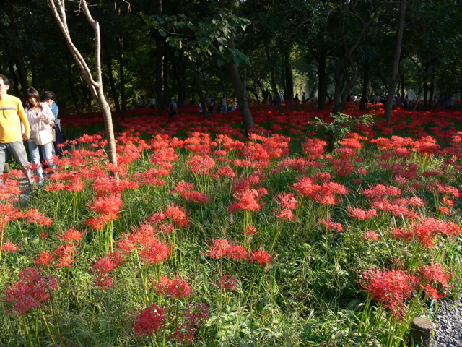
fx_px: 467
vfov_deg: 40.7
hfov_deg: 52.6
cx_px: 231
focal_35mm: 35
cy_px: 174
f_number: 4.5
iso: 80
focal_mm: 7.4
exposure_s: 1/125
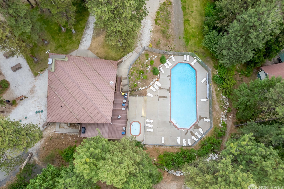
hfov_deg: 76.1
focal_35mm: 23
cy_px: 96
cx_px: 142
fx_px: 181
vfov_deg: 55.1
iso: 100
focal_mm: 8.38
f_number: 2.8
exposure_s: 1/1000
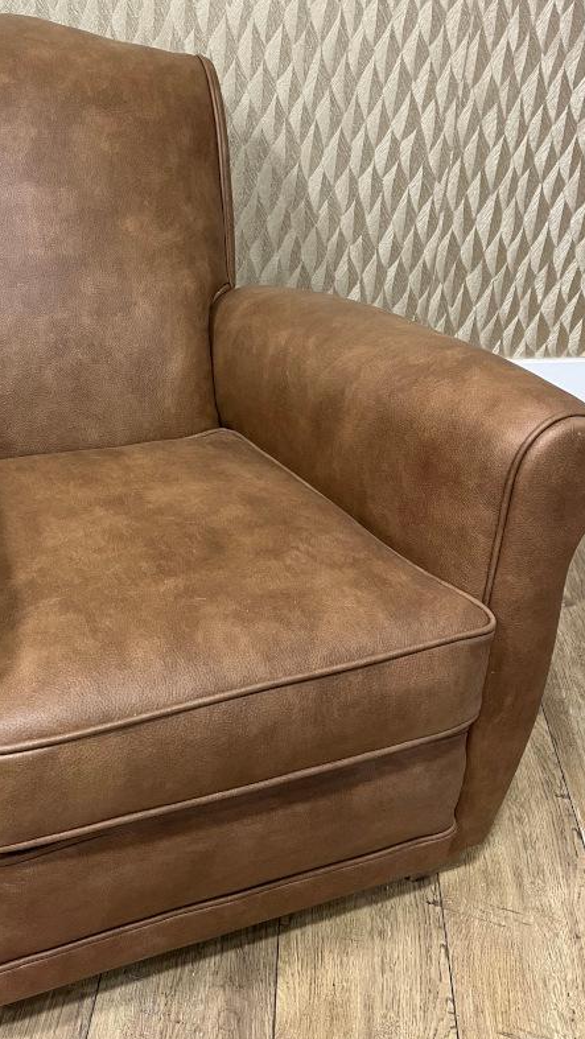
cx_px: 173
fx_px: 992
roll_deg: -3.2
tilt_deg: -24.8
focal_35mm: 36
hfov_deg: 32.4
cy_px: 425
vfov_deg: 54.9
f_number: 1.6
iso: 250
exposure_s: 1/60
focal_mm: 5.1
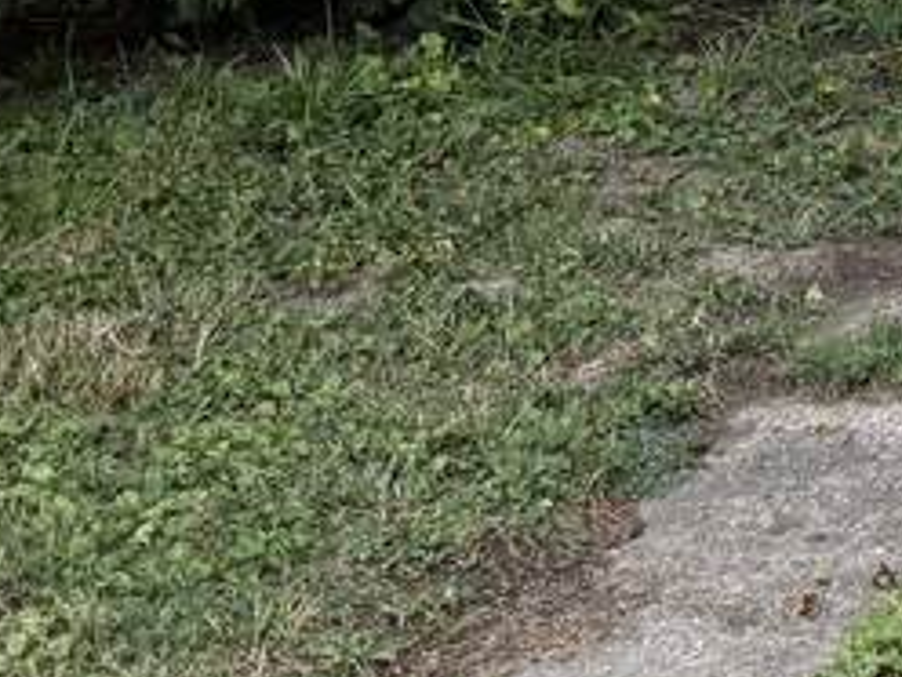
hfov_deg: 14.1
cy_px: -841
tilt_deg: -0.3
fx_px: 3231
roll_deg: +0.5
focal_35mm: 124
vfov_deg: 10.6
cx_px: 1629
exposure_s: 1/858
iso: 100
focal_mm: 6.76
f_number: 1.78
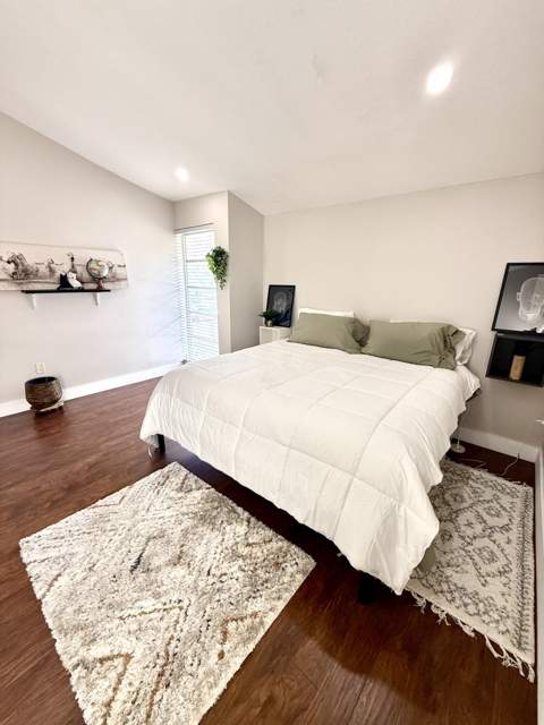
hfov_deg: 85.7
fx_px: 293
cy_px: 362
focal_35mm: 14
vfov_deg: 102.1
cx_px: 272
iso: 80
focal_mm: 2.22
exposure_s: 1/120
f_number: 2.2
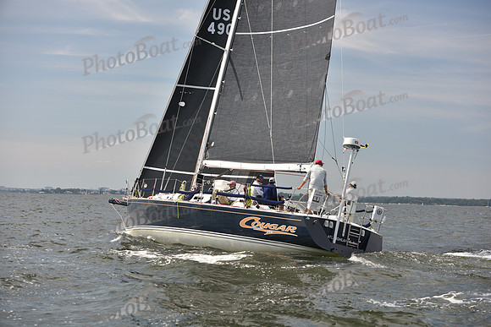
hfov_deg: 28.8
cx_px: 246
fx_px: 955
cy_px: 164
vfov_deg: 19.5
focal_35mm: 70
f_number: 4.5
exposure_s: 1/800
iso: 250
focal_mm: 70
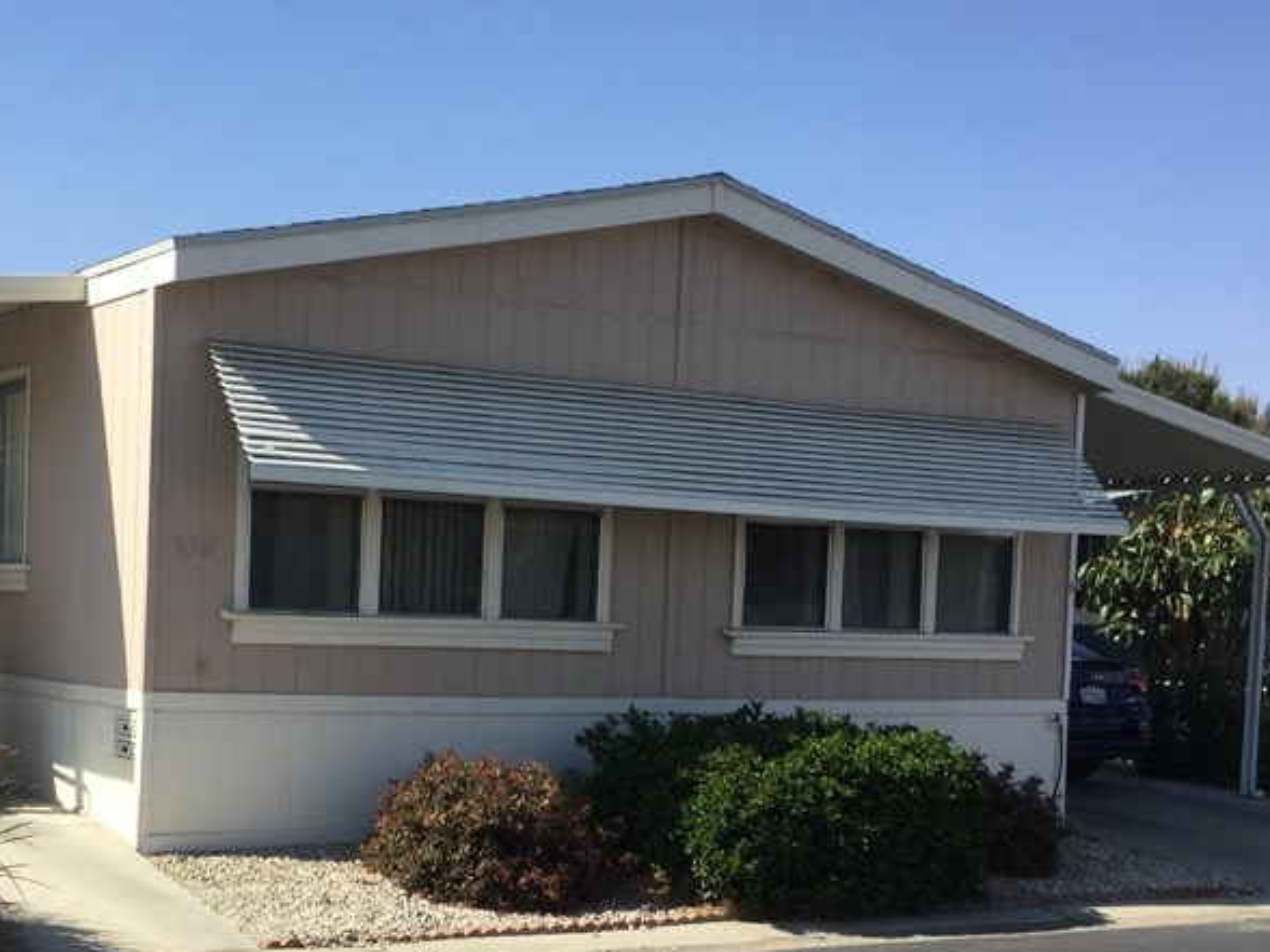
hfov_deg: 35.1
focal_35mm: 54
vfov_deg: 26.7
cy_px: 691
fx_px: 1981
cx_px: 395
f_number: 2.4
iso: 25
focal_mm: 3.3
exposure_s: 1/1131
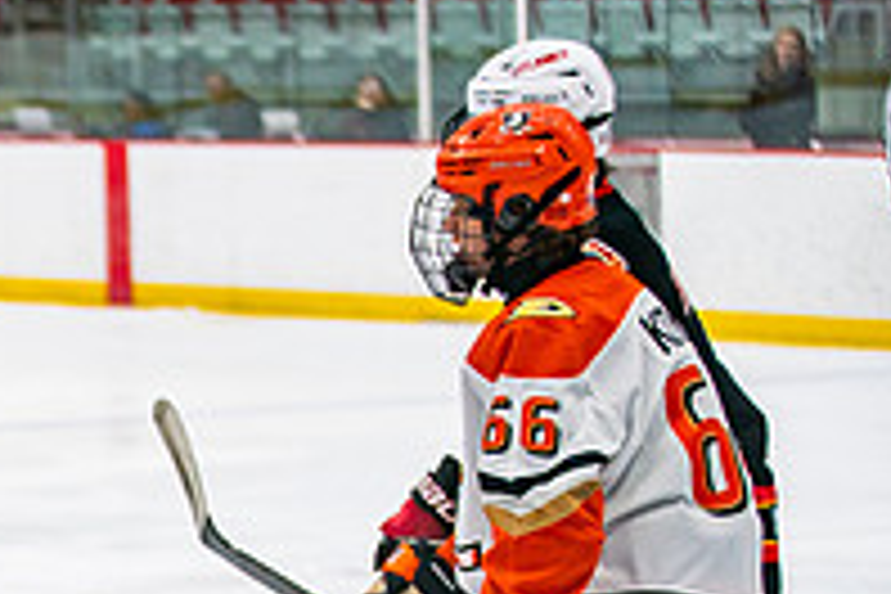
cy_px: 839
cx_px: -382
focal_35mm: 218
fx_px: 5395
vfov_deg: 6.2
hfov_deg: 9.2
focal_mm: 70
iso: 800
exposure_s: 1/640
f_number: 2.8
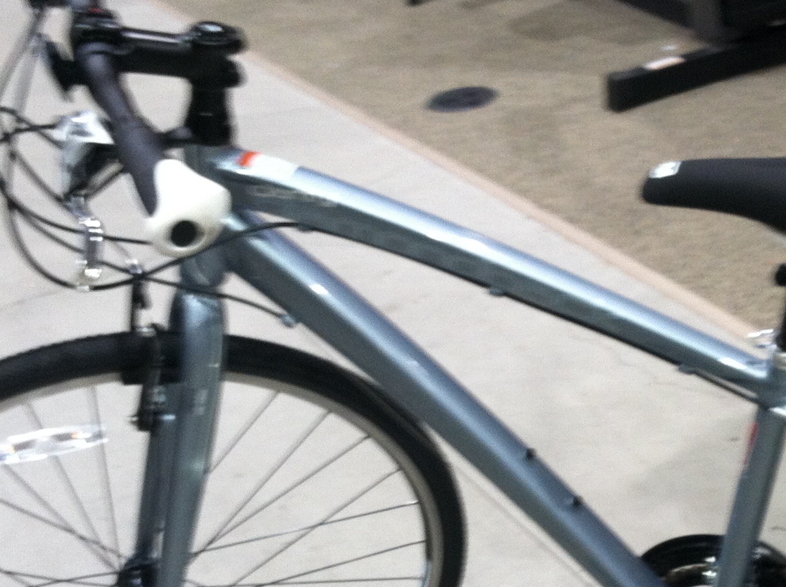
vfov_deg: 19.7
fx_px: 1678
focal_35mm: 74
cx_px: 576
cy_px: 436
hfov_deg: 26.1
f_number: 2.8
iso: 100
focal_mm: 3.85
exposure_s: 1/15
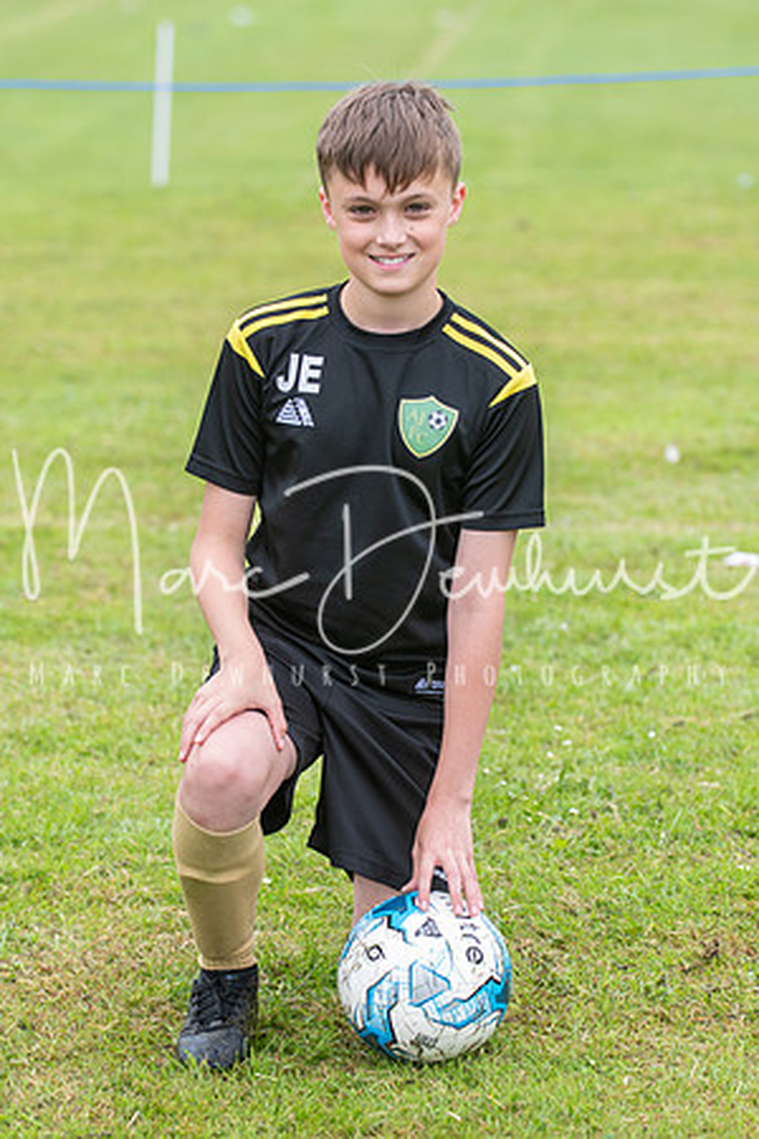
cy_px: 570
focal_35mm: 153
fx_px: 4838
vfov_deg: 13.4
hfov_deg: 9.0
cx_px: 380
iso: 500
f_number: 5
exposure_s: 1/320
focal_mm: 102
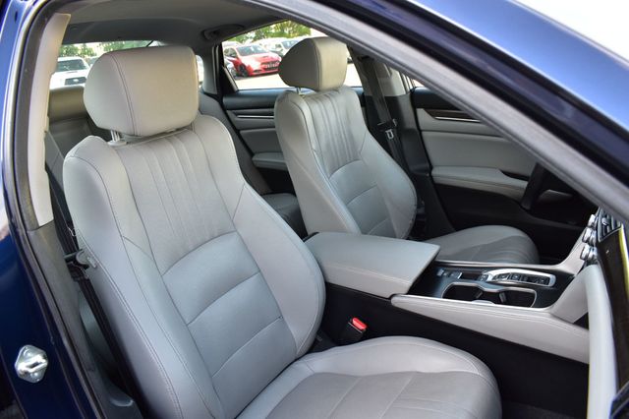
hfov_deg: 67.4
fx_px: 471
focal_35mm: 27
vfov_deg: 47.9
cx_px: 314
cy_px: 210
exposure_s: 1/50
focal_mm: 18
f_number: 8
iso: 400
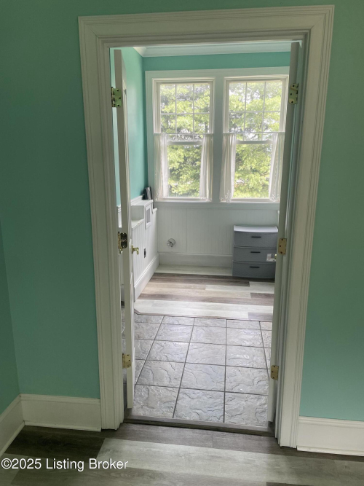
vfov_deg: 67.3
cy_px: 243
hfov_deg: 53.0
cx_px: 182
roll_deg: +1.9
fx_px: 365
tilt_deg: -12.3
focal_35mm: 26
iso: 50
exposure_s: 1/121
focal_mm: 4.2
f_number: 1.6
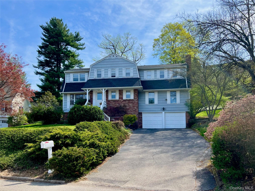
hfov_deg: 67.3
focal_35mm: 26
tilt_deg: +9.7
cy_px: 96
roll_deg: +0.6
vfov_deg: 53.1
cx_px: 128
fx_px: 192
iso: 50
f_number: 1.5
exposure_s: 1/3165
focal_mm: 5.7
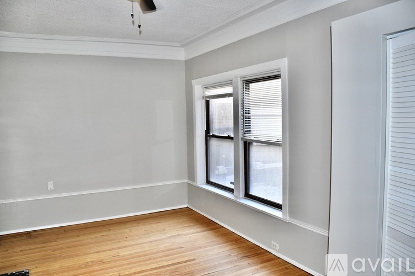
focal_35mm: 27
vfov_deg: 47.9
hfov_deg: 67.4
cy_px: 138
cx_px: 208
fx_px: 311
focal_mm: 18
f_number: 4.5
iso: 2500
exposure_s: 1/100
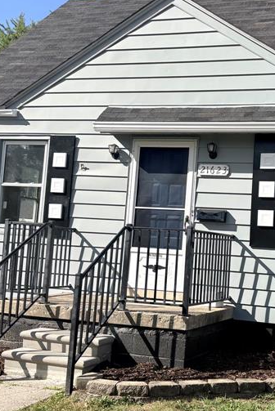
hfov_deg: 24.3
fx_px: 629
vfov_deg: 36.2
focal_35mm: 55
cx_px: 214
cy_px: 193
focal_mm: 5.96
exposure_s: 1/3279
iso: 50
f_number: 1.6
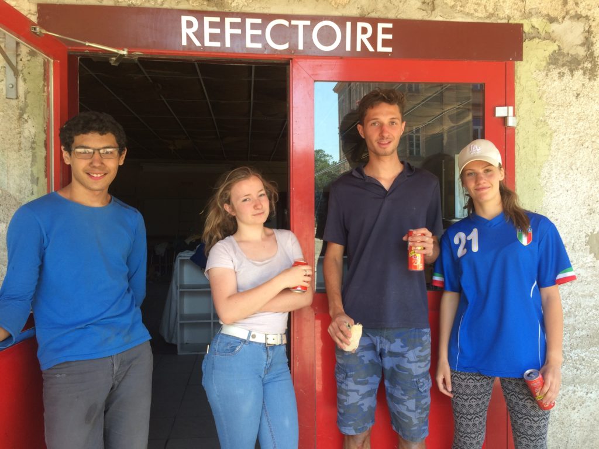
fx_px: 502
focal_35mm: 29
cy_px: 224
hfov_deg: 61.7
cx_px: 300
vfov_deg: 48.2
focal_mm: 4.15
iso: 32
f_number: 2.2
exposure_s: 1/100
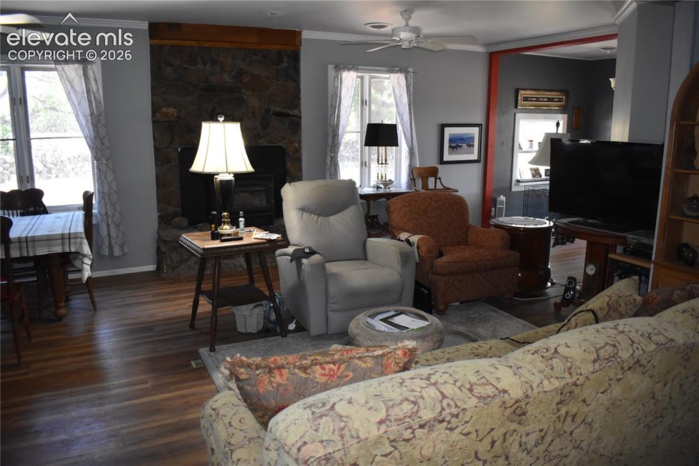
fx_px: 524
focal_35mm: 27
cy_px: 233
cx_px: 350
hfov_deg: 67.4
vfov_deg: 47.9
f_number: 3.5
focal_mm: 18
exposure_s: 1/200
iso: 2500
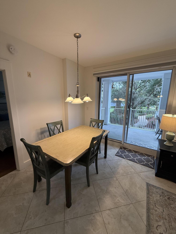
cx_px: 88
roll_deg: -1.0
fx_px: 95
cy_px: 117
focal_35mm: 14
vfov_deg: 102.1
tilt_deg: -9.8
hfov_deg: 85.7
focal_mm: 2.22
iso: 125
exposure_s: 1/120
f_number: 2.2
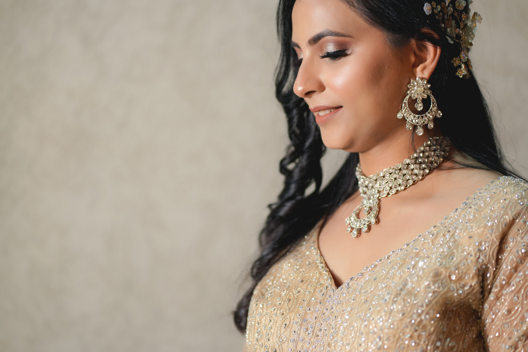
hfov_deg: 23.9
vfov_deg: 16.1
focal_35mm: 85
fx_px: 1247
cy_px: 176
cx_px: 264
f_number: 2.2
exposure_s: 1/125
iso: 1000
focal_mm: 85
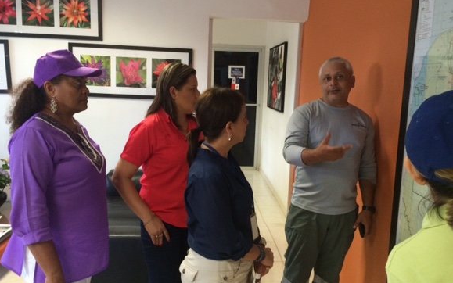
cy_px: 147
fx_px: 420
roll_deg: -1.4
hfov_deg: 56.7
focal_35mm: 34
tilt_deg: -9.5
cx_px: 228
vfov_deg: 37.3
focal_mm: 4.15
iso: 200
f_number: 2.2
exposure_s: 1/30
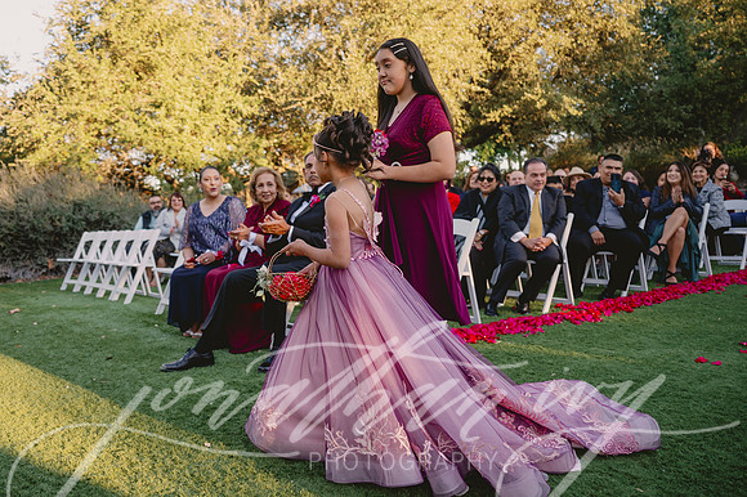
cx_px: 316
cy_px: 225
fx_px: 611
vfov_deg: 44.3
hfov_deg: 62.6
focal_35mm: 29
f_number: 2.8
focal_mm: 24
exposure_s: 1/640
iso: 320
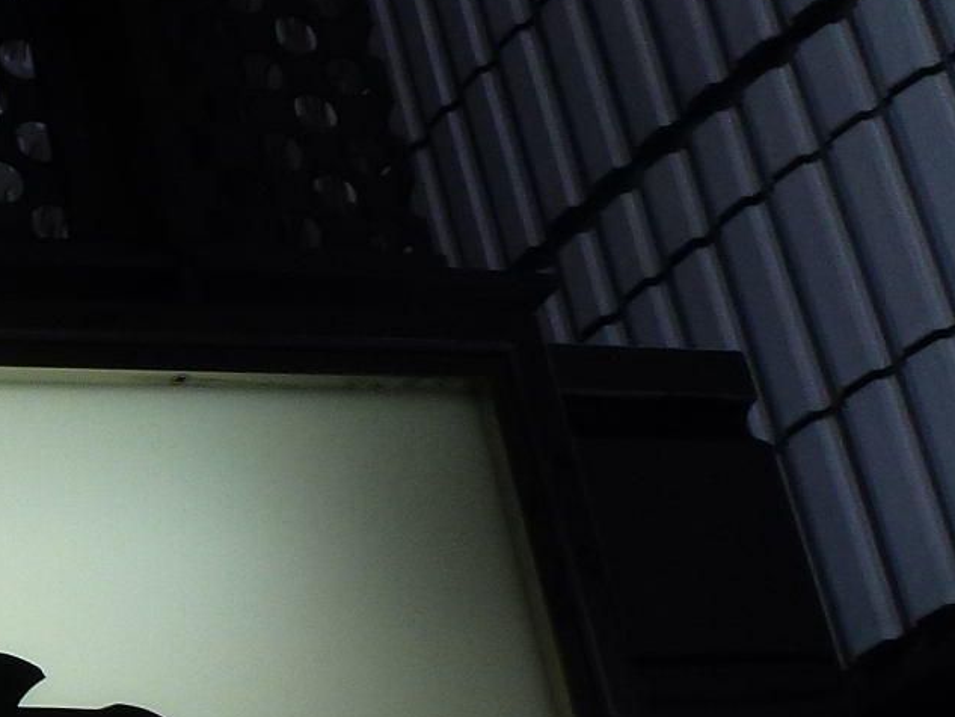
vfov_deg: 14.8
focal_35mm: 97
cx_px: -611
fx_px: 2677
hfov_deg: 17.5
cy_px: 823
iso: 100
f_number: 4
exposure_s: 1/160
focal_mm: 4.3
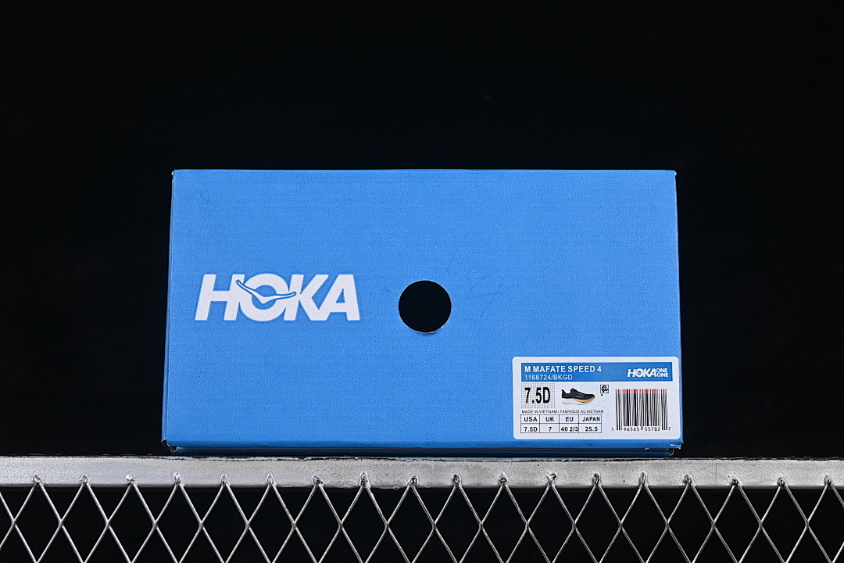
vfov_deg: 18.2
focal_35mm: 75
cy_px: 282
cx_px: 422
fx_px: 1758
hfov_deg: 27.0
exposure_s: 1/80
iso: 160
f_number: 8
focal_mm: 50
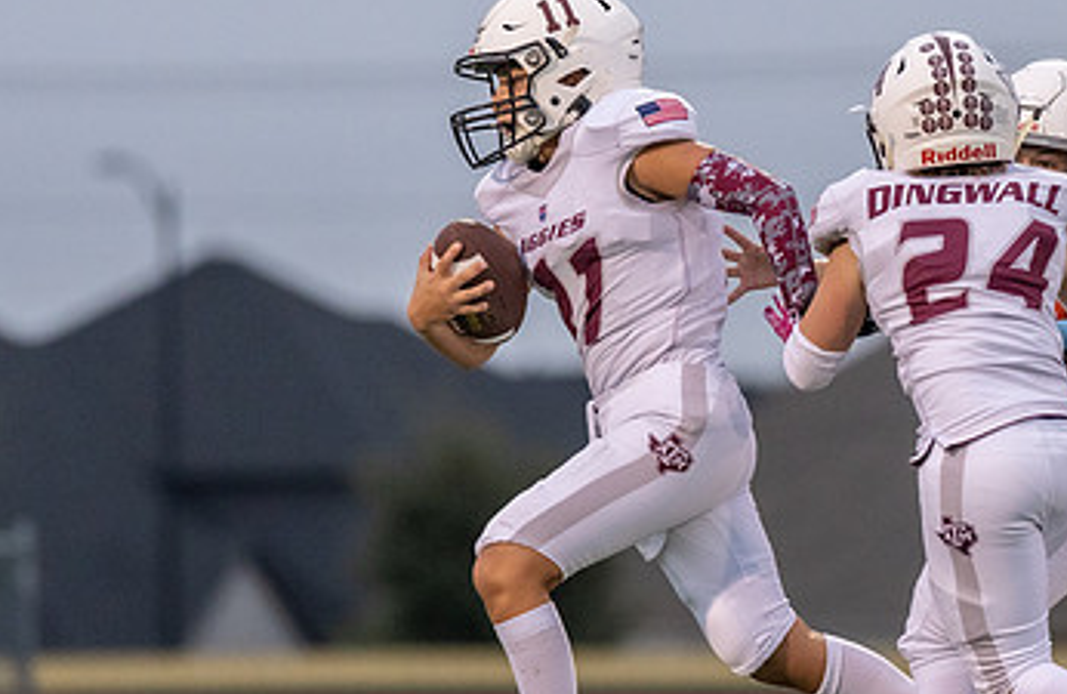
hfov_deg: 3.8
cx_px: 646
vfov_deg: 2.5
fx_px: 16060
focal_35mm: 546
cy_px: 377
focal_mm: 200
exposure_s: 1/1250
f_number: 2.8
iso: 2500
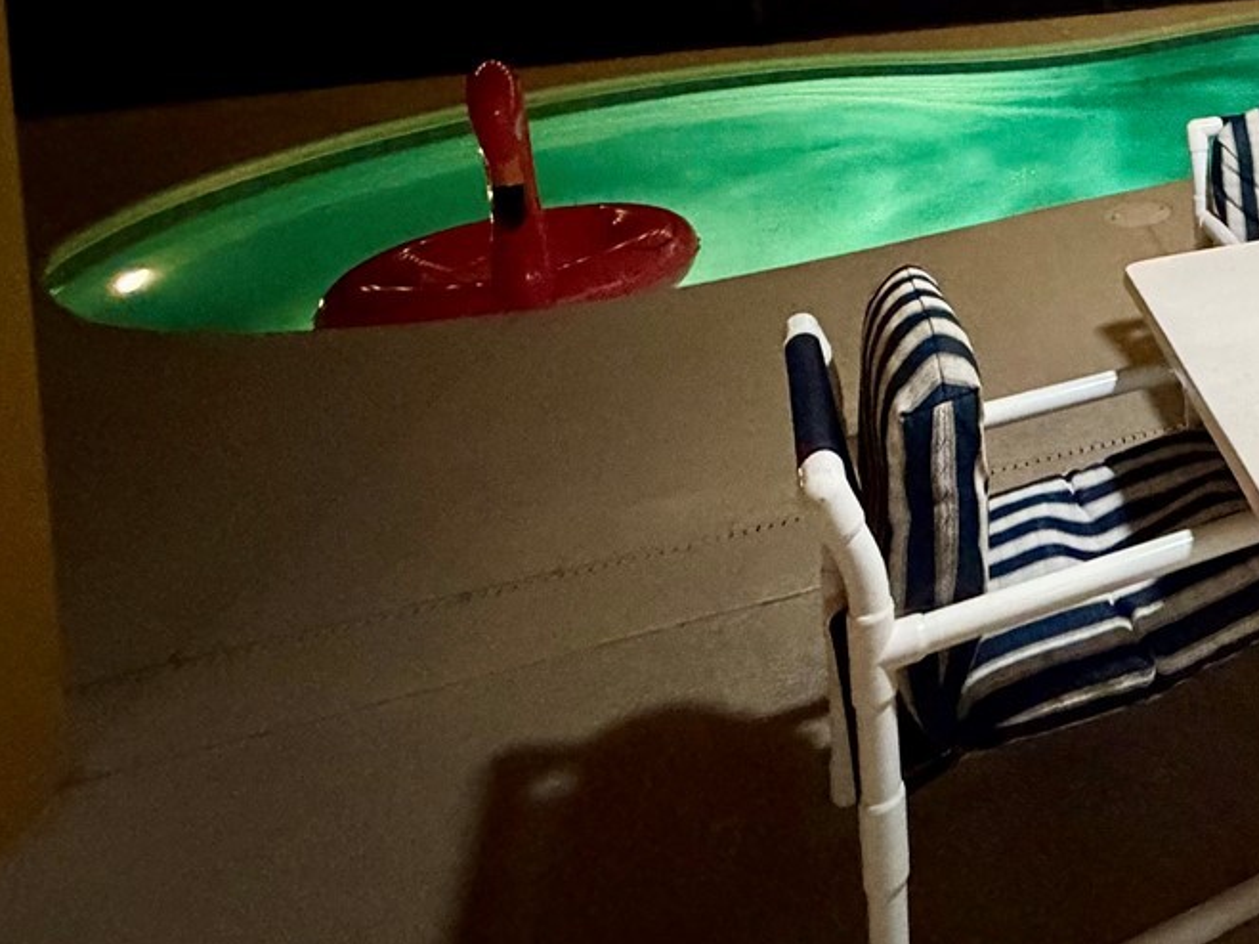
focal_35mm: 34
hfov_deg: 40.8
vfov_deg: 35.0
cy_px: -126
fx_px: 1236
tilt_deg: -2.9
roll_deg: +1.6
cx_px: 1450
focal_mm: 2.22
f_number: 2.2
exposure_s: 1/40
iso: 1000
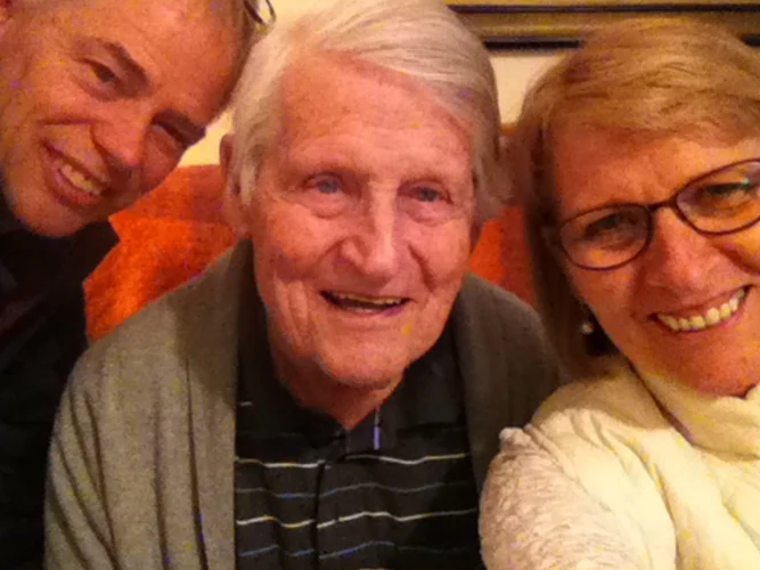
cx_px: 397
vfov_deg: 34.3
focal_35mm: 42
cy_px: 236
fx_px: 922
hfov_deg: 44.8
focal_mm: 3.85
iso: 1000
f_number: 2.4
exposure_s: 1/30
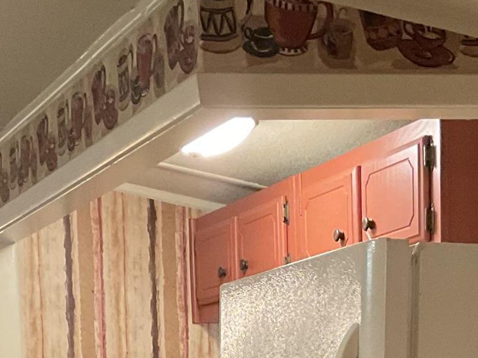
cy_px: 635
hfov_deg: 16.6
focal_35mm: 118
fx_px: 1629
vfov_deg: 11.7
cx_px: 140
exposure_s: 1/60
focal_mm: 3
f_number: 1.8
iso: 160
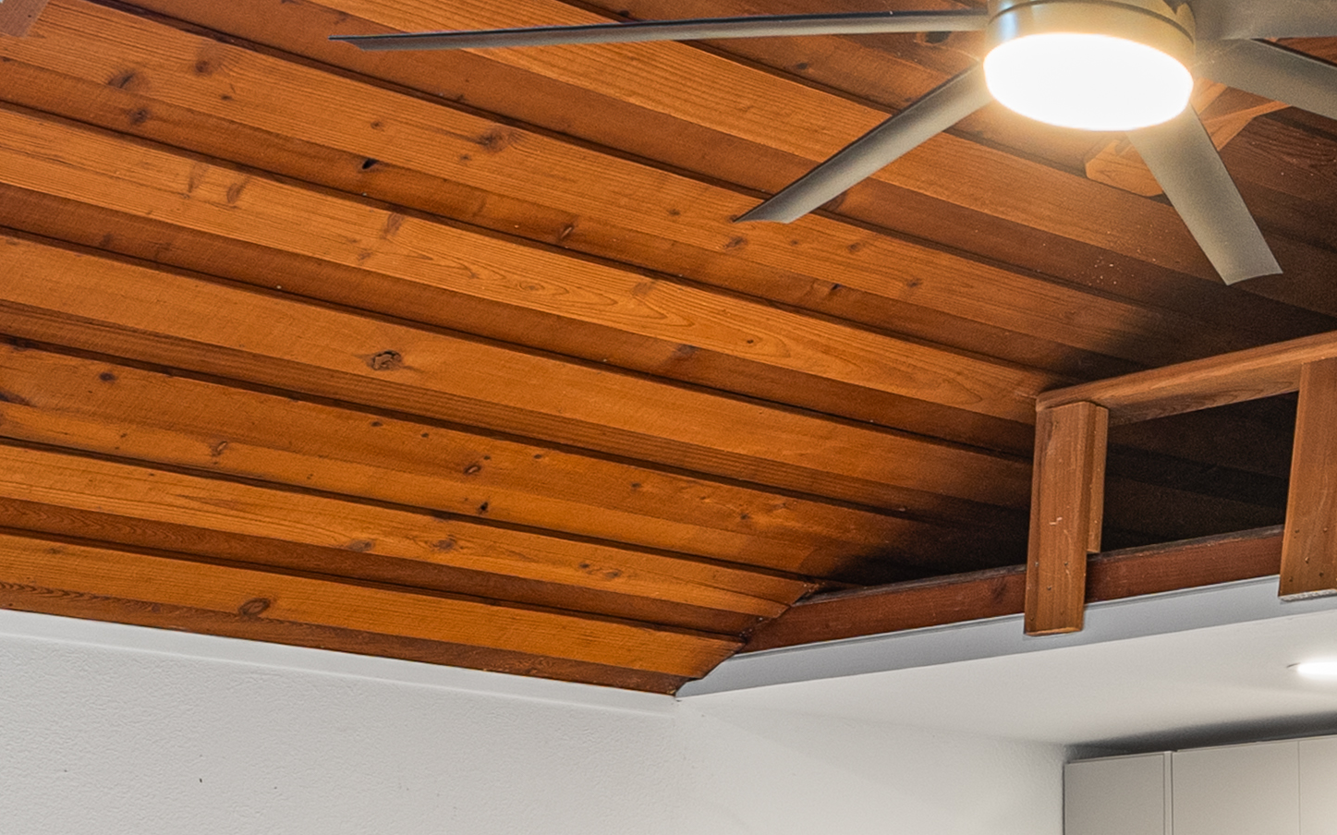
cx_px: 1317
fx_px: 2878
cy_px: 1059
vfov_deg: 15.8
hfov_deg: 25.0
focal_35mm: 79
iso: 400
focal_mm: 16
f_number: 4
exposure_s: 1/8
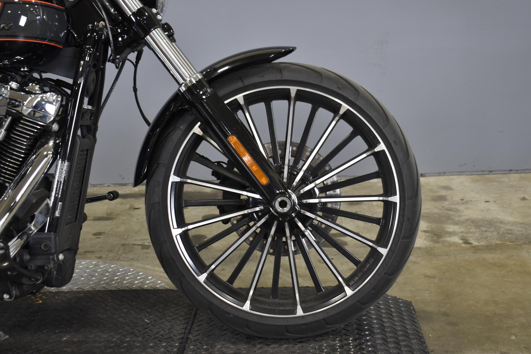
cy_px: 177
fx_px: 774
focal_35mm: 52
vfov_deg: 25.7
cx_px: 266
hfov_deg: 37.9
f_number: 4.5
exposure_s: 1/20
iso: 400
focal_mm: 35
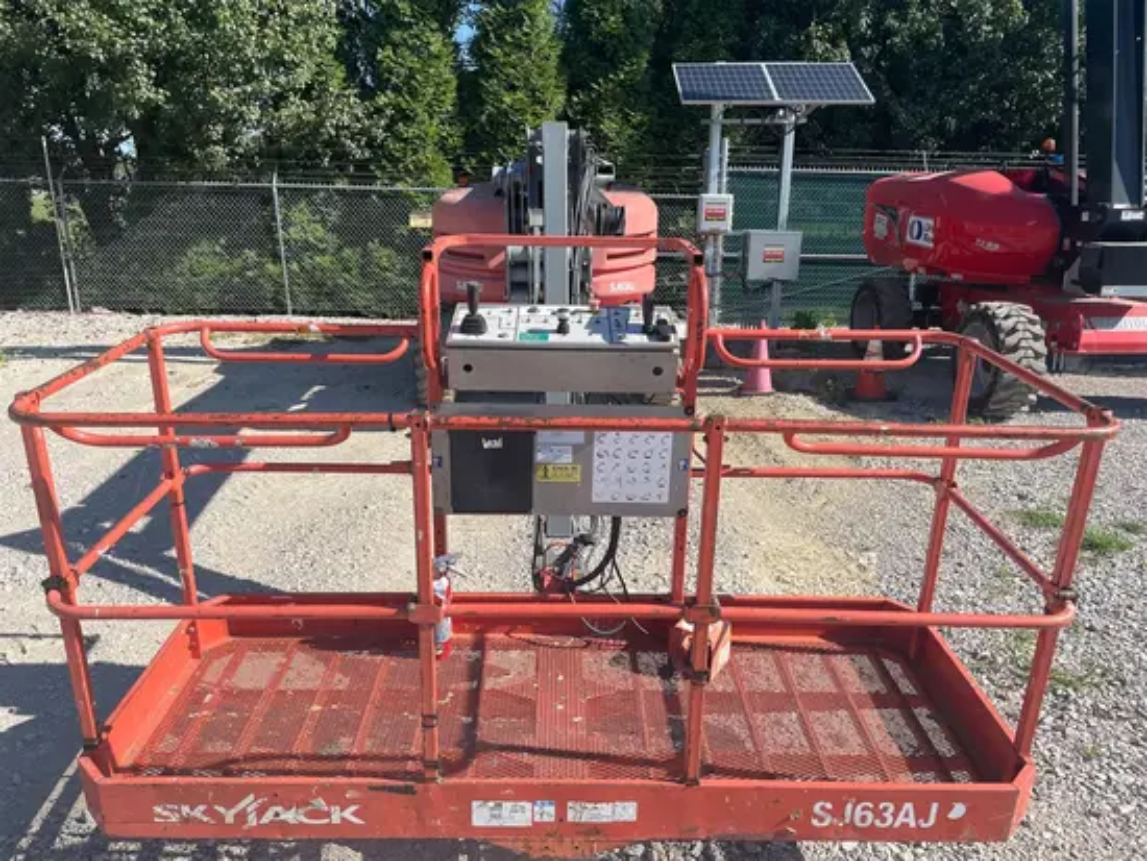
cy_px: 430
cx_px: 574
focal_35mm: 26
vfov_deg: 53.1
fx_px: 862
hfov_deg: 67.3
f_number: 1.6
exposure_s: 1/2681
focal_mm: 4.2
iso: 32
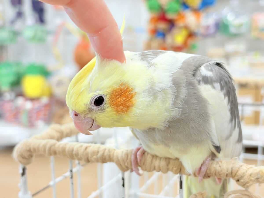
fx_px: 397
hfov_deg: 36.8
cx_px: 132
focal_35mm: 52
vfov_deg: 28.0
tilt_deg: -8.3
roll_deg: +3.1
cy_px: 99
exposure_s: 1/50
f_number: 1.6
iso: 64
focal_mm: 5.96
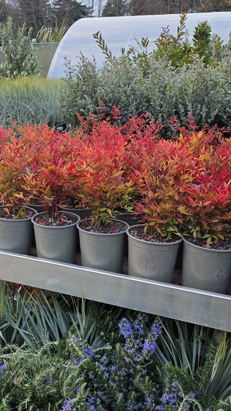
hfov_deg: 26.3
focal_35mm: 44
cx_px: 30
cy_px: 191
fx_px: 479
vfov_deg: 46.4
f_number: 1.7
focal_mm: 6.3
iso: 80
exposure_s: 1/180
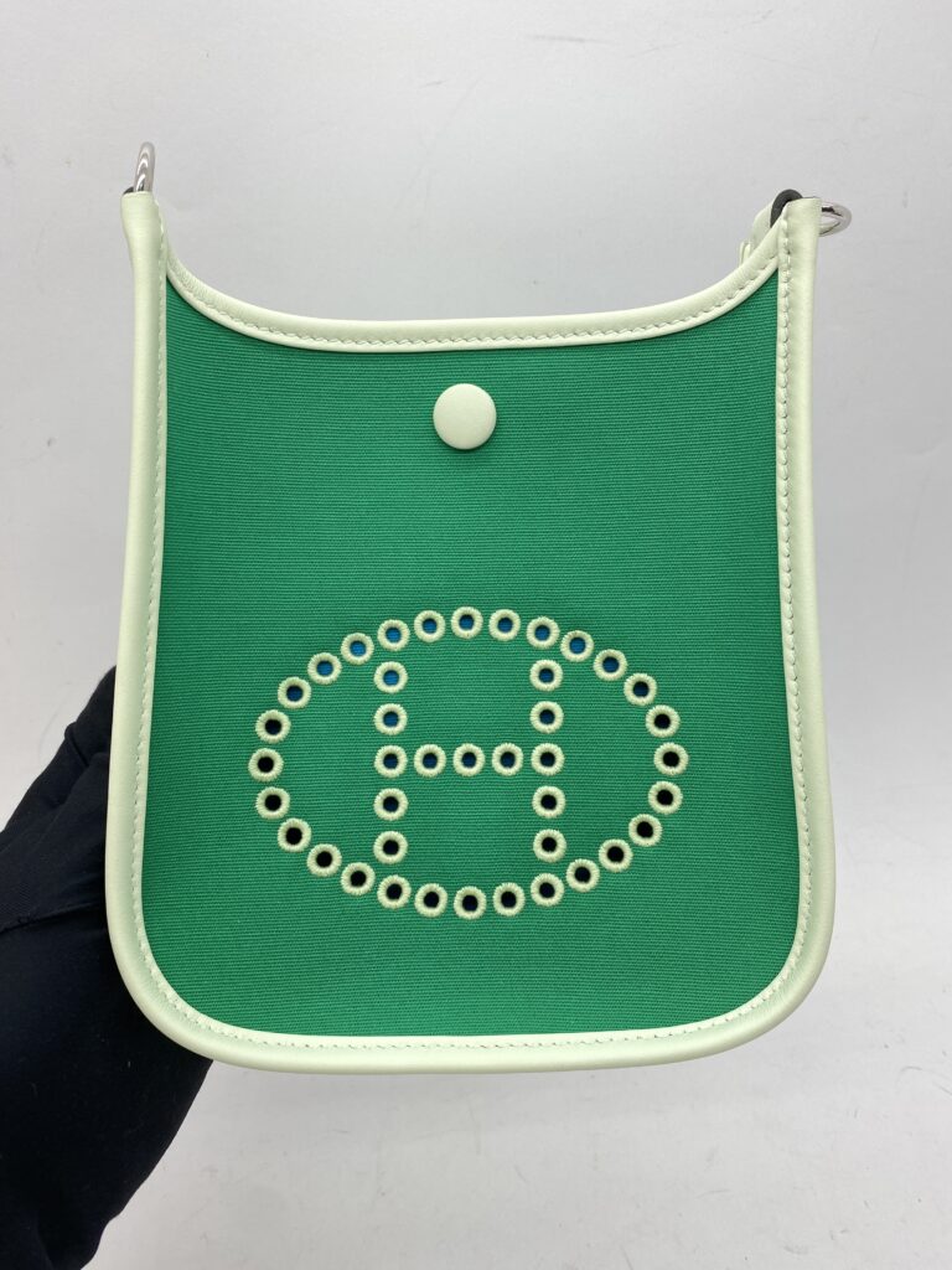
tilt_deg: -27.6
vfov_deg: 67.3
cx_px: 476
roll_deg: +0.5
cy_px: 635
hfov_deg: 53.1
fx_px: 953
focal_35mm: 26
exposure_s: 1/115
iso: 32
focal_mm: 4.25
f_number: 1.8
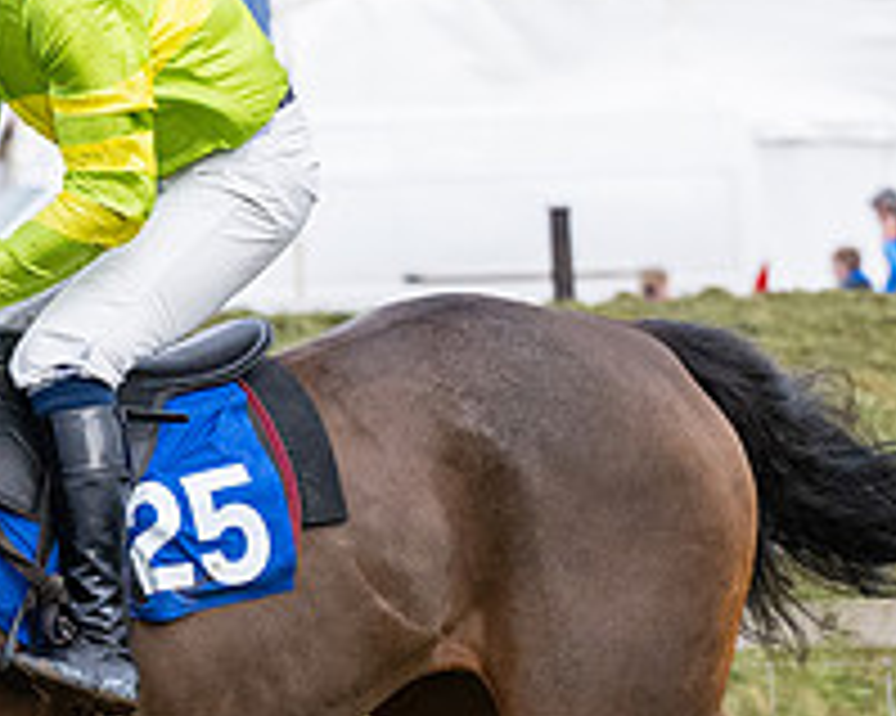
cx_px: 327
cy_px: 477
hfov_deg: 3.3
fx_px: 15585
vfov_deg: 2.6
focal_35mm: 588
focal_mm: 110
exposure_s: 1/2000
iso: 800
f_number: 4
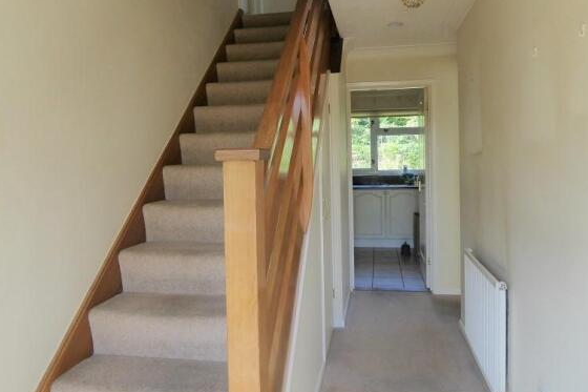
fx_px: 425
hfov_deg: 69.4
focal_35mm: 26
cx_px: 301
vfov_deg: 49.4
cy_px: 175
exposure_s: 1/125
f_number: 3.3
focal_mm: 4.3
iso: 200
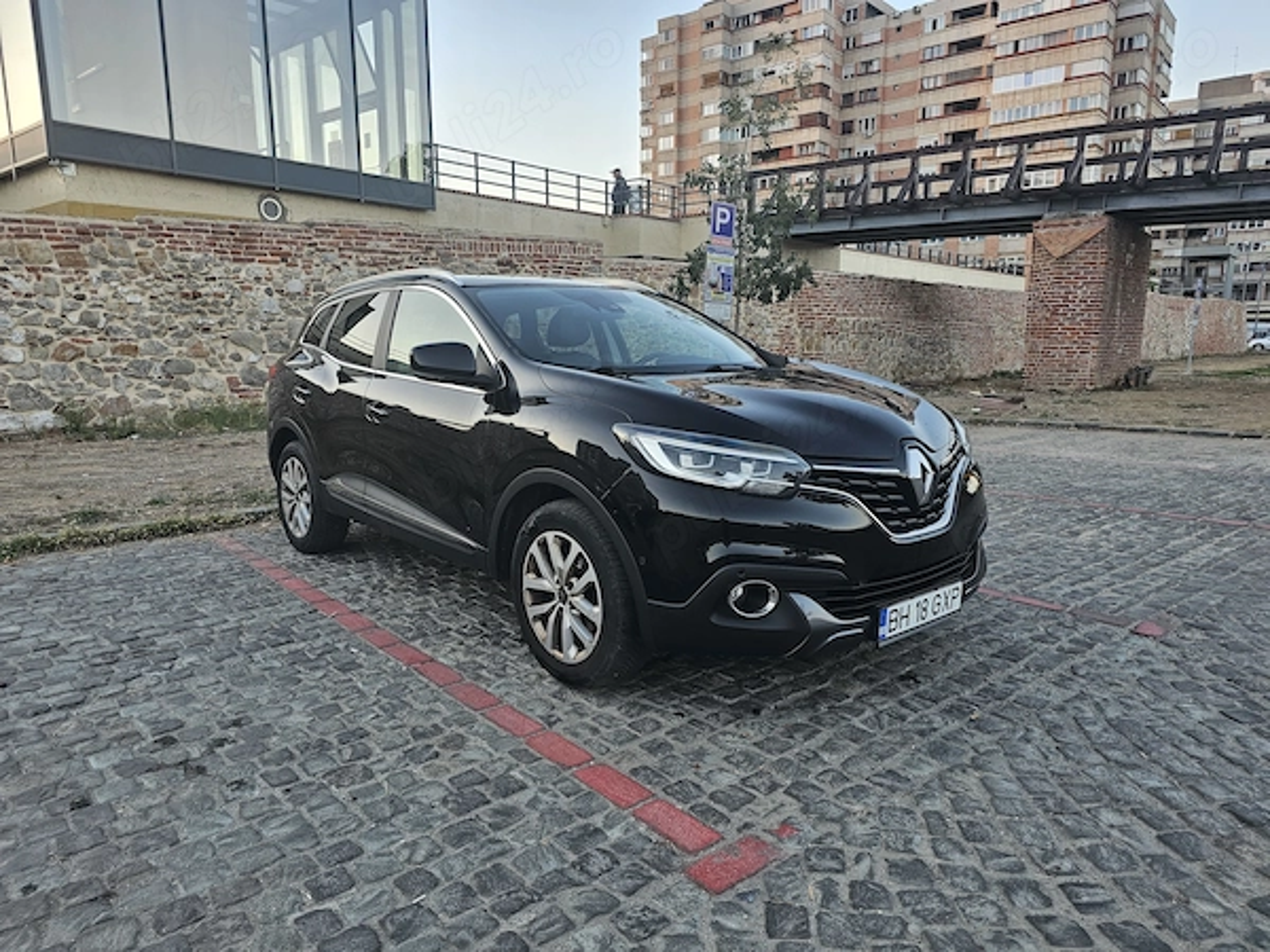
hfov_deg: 73.9
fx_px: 844
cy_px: 476
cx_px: 635
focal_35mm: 23
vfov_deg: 58.9
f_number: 1.7
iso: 80
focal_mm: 6.3
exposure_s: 1/180
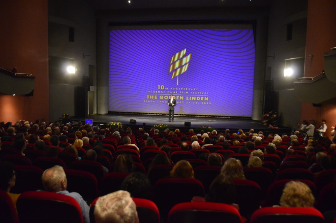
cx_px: 168
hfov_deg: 67.5
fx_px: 251
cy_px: 112
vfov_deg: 47.7
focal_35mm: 27
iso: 5600
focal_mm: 18
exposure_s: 1/200
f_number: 3.5
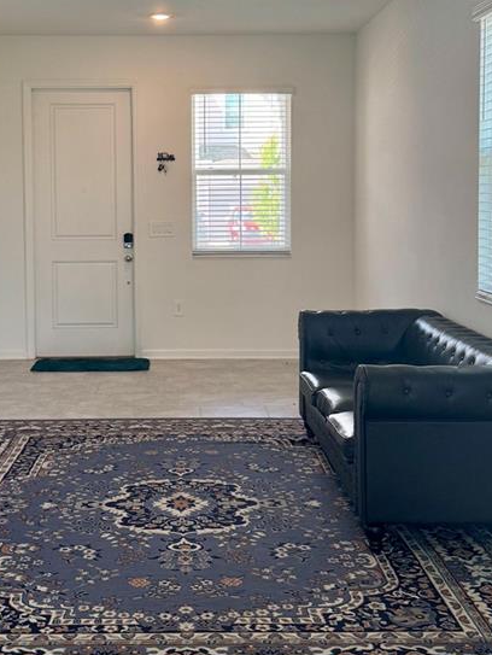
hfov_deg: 27.4
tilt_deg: -2.4
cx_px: 178
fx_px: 1003
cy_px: 232
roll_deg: +0.3
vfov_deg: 35.9
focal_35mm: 53
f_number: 1.78
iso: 100
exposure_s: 1/141
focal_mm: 6.76
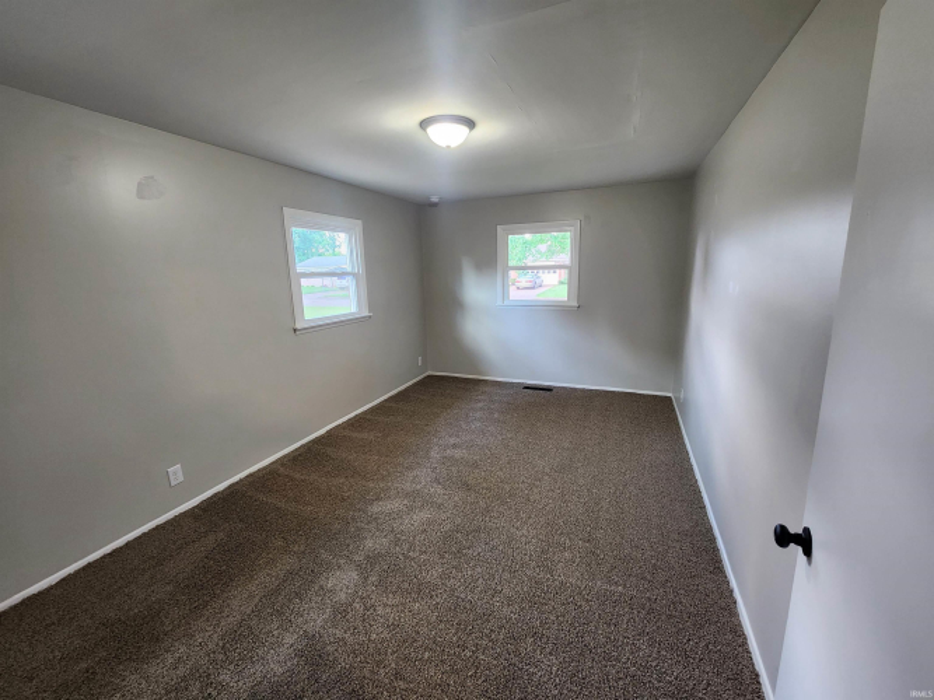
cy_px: 350
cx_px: 467
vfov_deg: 89.9
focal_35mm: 13
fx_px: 351
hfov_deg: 106.2
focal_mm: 2.2
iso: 320
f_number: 2.2
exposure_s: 1/40
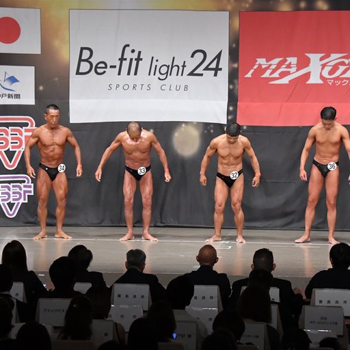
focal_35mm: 135
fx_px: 1544
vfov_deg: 12.9
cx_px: 184
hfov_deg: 12.9
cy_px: 176
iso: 6400
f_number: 5.6
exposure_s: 1/400
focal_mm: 70
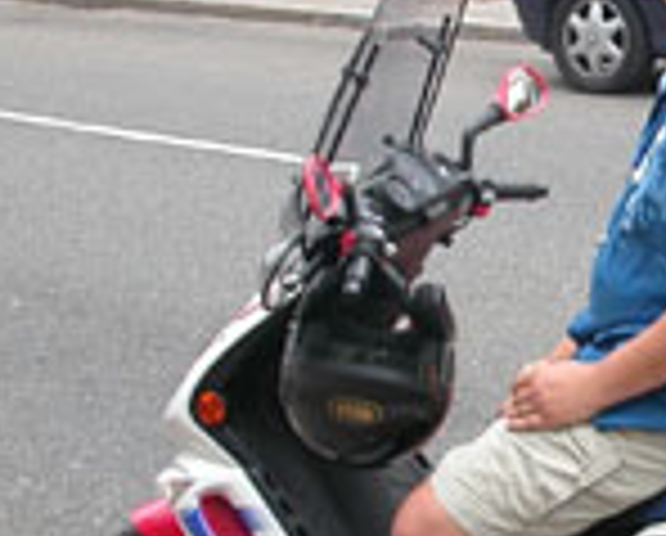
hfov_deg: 16.5
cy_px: 381
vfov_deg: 13.6
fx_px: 2232
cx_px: 729
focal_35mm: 113
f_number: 3.2
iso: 100
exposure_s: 1/170
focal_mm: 7.5
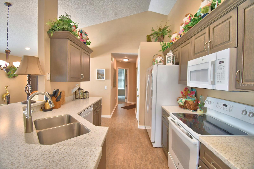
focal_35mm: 15
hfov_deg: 100.4
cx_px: 127
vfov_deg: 77.3
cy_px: 84
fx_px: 106
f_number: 4.5
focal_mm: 10
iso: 400
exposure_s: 1/50
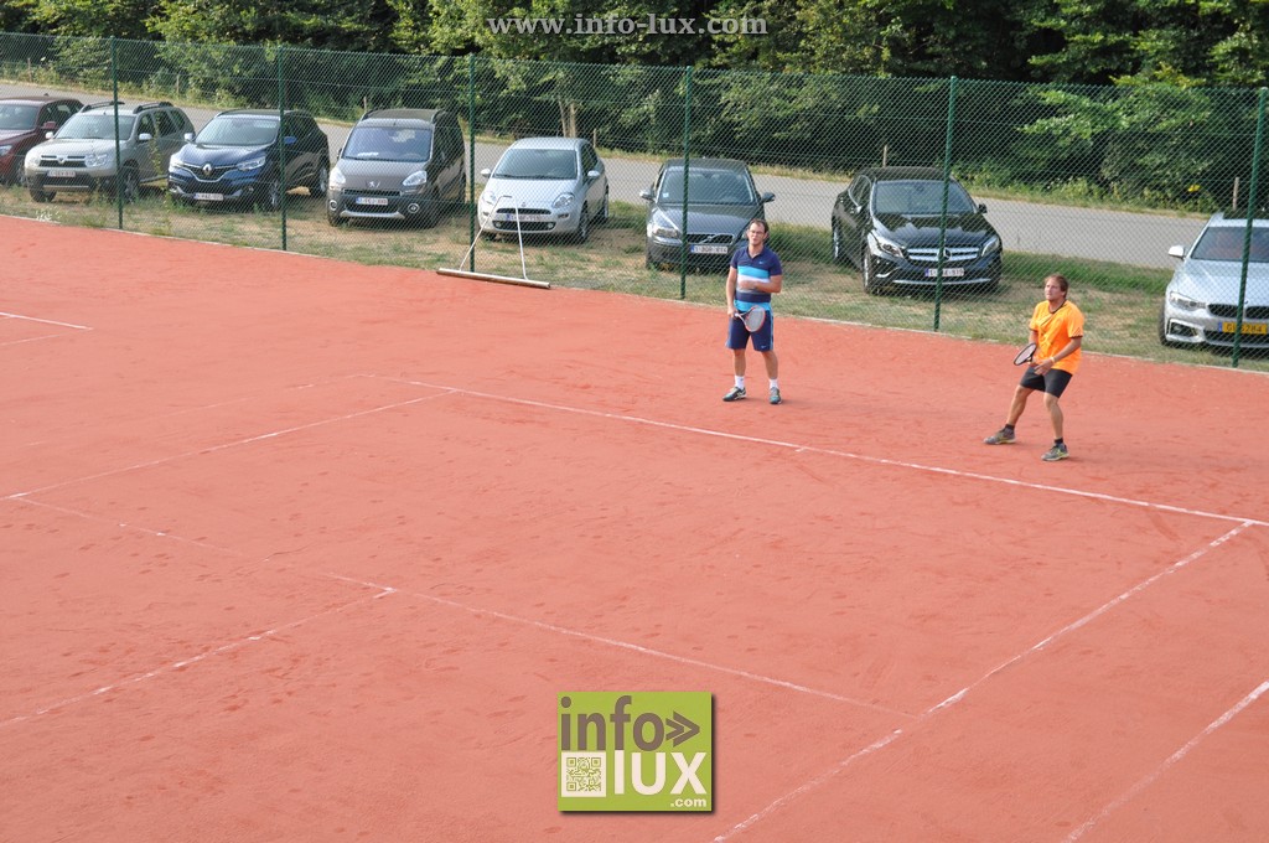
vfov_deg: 23.7
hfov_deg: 35.1
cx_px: 634
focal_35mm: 57
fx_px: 2007
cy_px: 422
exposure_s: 1/125
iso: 200
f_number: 5.6
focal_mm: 38
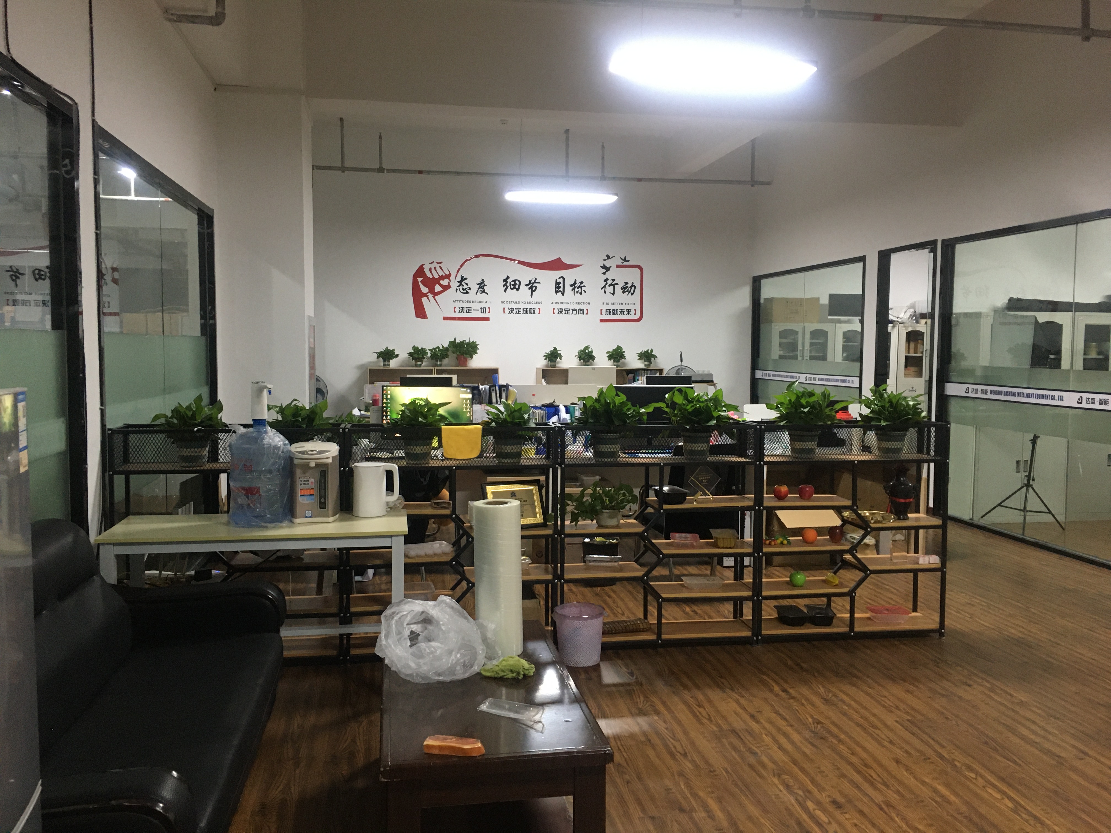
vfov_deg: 48.2
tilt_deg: -2.2
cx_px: 556
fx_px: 931
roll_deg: -0.4
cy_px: 416
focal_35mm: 29
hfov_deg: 61.7
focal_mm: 4.15
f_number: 2.2
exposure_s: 1/33
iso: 200
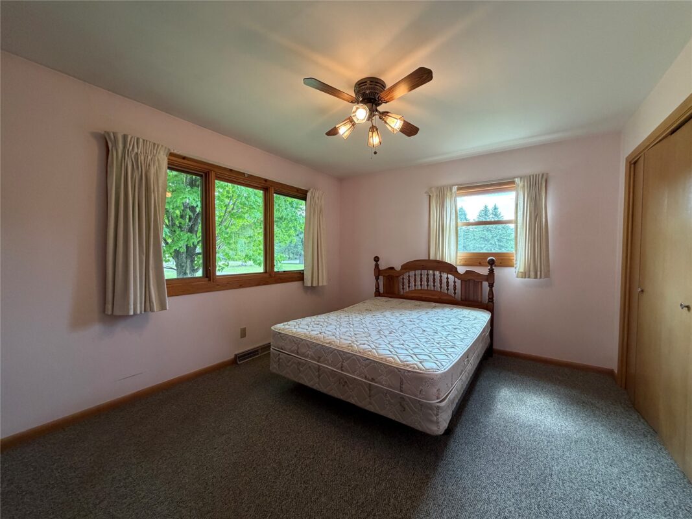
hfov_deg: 102.1
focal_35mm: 14
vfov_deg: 85.7
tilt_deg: -1.9
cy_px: 260
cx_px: 346
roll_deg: -1.0
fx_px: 280
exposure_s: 1/120
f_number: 2.2
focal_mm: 2.22
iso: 250
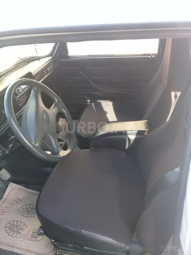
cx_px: 96
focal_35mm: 31
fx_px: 228
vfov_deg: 58.4
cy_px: 128
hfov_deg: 45.4
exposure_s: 1/100
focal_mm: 3.3
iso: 80
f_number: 2.2
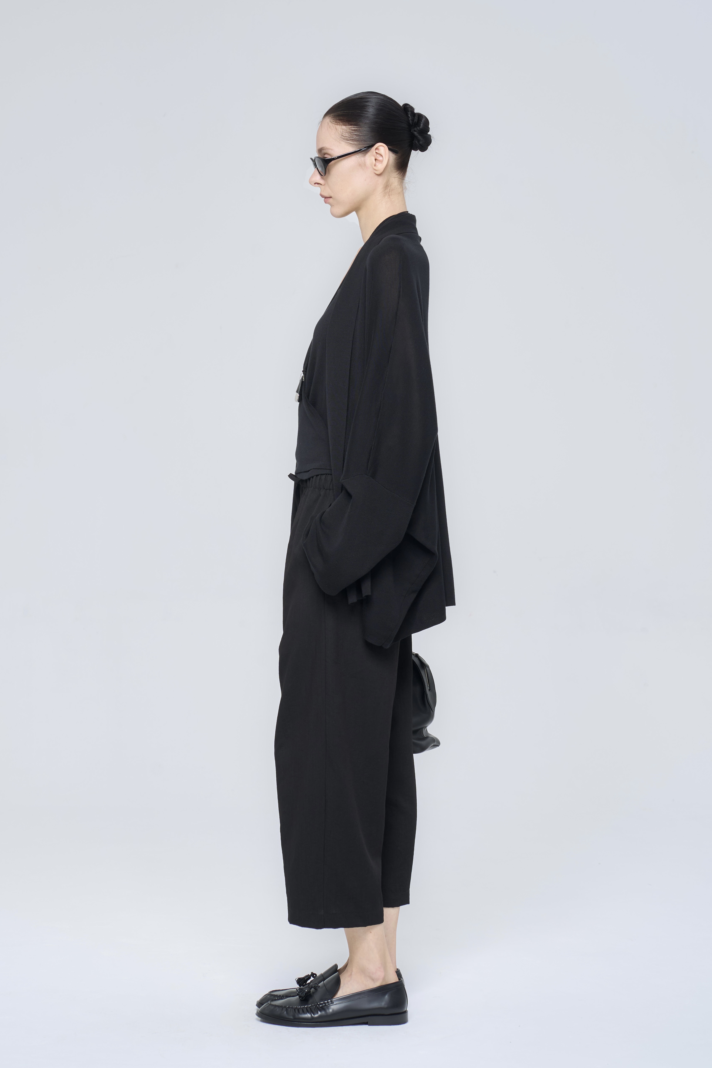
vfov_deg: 23.9
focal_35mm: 85
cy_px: 534
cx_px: 356
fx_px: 2521
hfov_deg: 16.1
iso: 200
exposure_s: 1/125
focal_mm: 85
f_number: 8
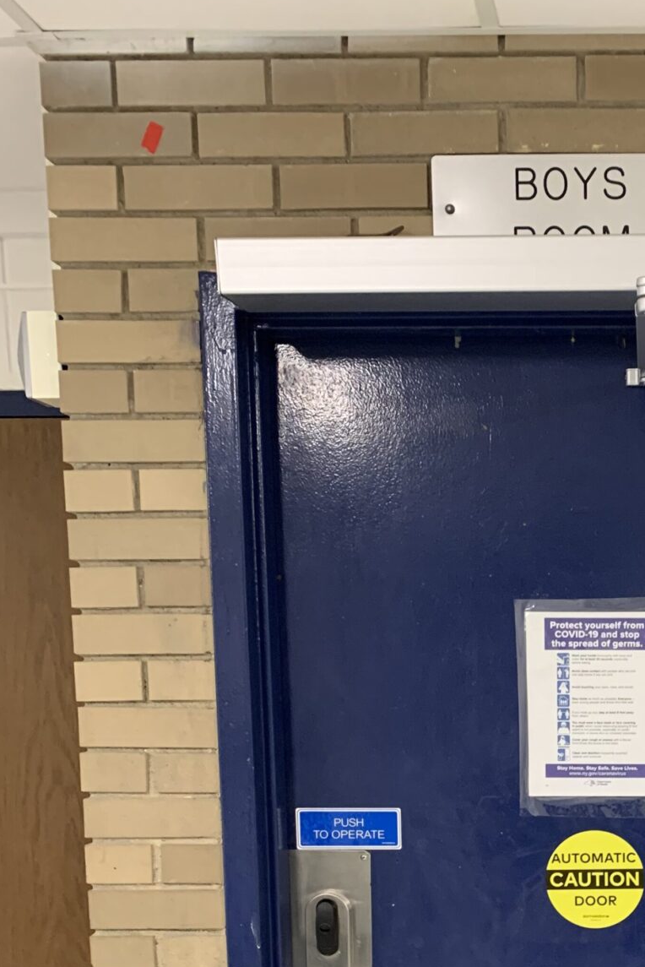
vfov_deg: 36.9
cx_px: 653
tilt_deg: -6.8
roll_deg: +0.0
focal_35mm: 51
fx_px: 1370
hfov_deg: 25.2
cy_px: 834
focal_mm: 4.25
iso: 320
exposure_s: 1/60
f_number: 1.8
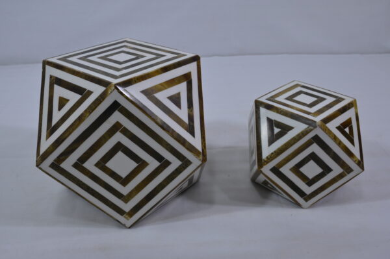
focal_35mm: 37
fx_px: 400
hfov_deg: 51.9
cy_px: 130
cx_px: 195
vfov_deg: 35.9
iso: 500
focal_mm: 37
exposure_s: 1/125
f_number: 9
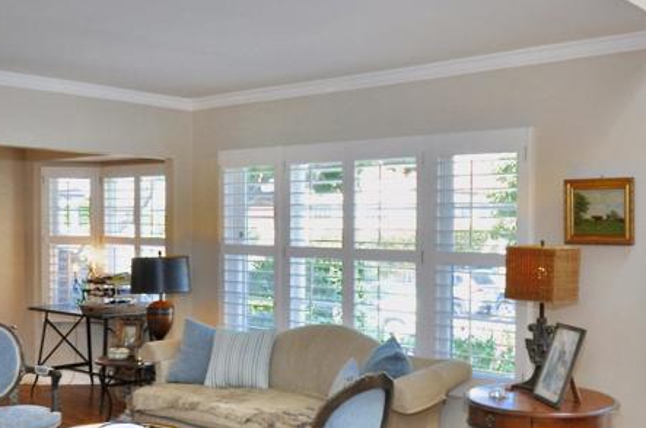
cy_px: 445
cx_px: 449
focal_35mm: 38
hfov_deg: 49.4
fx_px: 684
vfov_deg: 31.7
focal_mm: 11
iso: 400
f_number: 4
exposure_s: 1/60
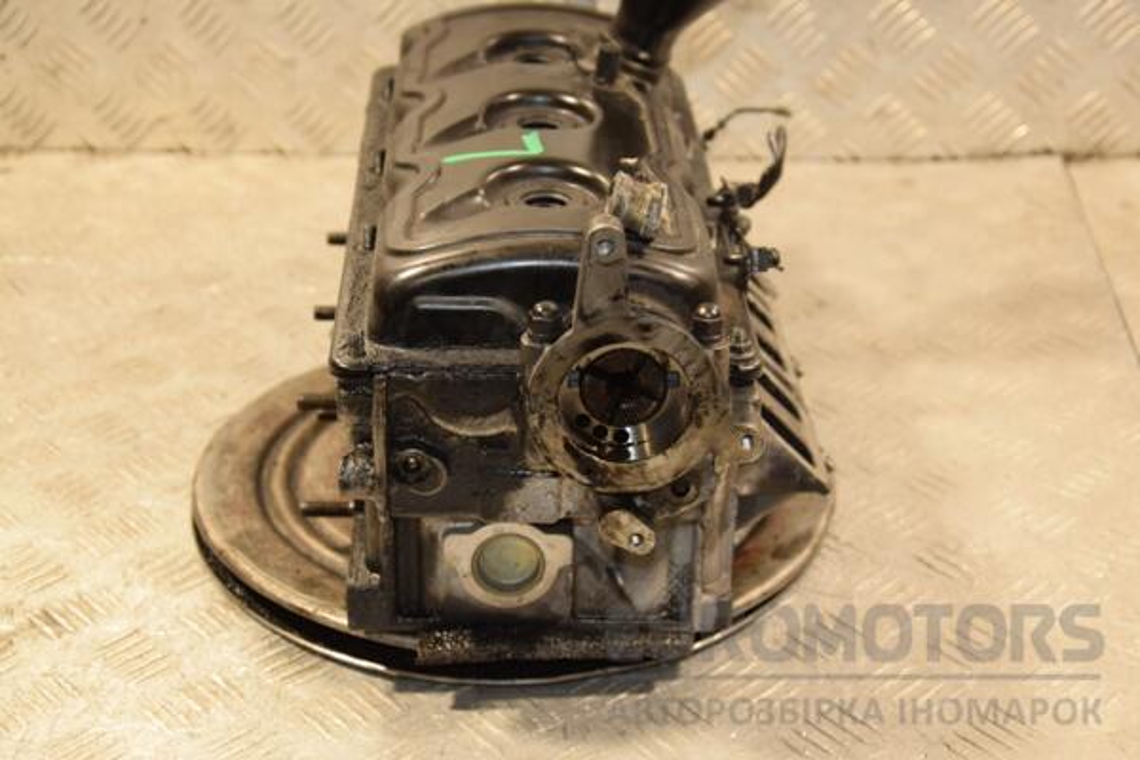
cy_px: 380
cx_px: 570
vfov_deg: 21.6
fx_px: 1995
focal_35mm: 63
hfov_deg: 31.9
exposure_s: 1/125
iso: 800
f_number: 4.8
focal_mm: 42
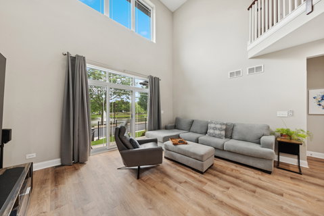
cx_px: 162
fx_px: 108
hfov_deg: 112.6
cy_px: 108
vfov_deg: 90.1
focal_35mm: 12
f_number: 9
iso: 200
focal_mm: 12
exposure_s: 1/13
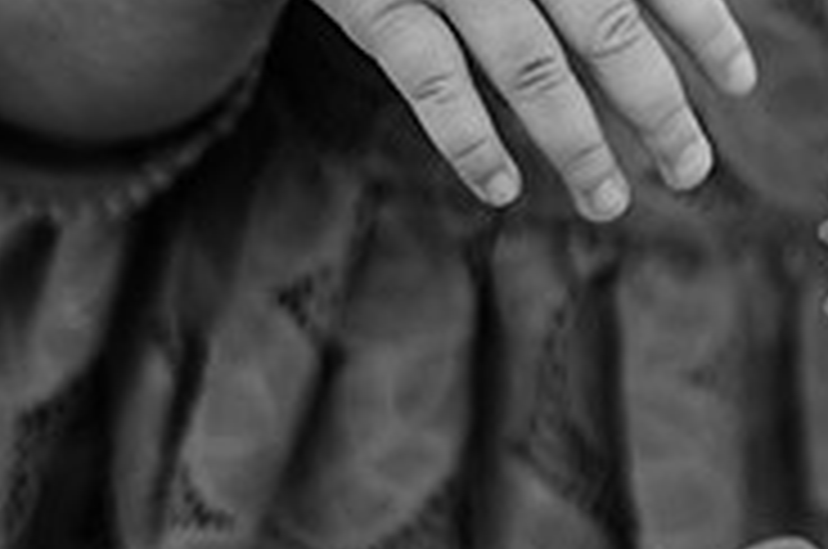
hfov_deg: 12.5
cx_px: 1152
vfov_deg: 8.6
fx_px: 3628
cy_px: 119
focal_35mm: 158
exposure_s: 1/1000
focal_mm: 50
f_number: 2
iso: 160
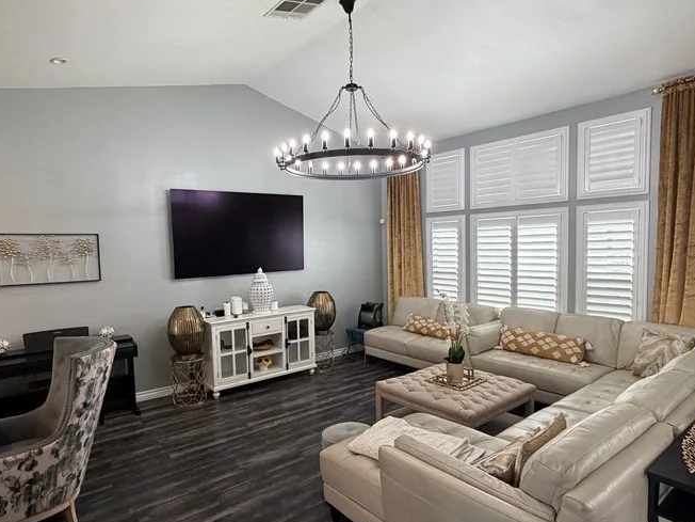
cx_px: 336
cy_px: 273
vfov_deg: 61.1
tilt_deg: -3.0
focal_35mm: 22
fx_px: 442
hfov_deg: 76.4
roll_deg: +1.9
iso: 250
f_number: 2.2
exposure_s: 1/120
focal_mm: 2.22
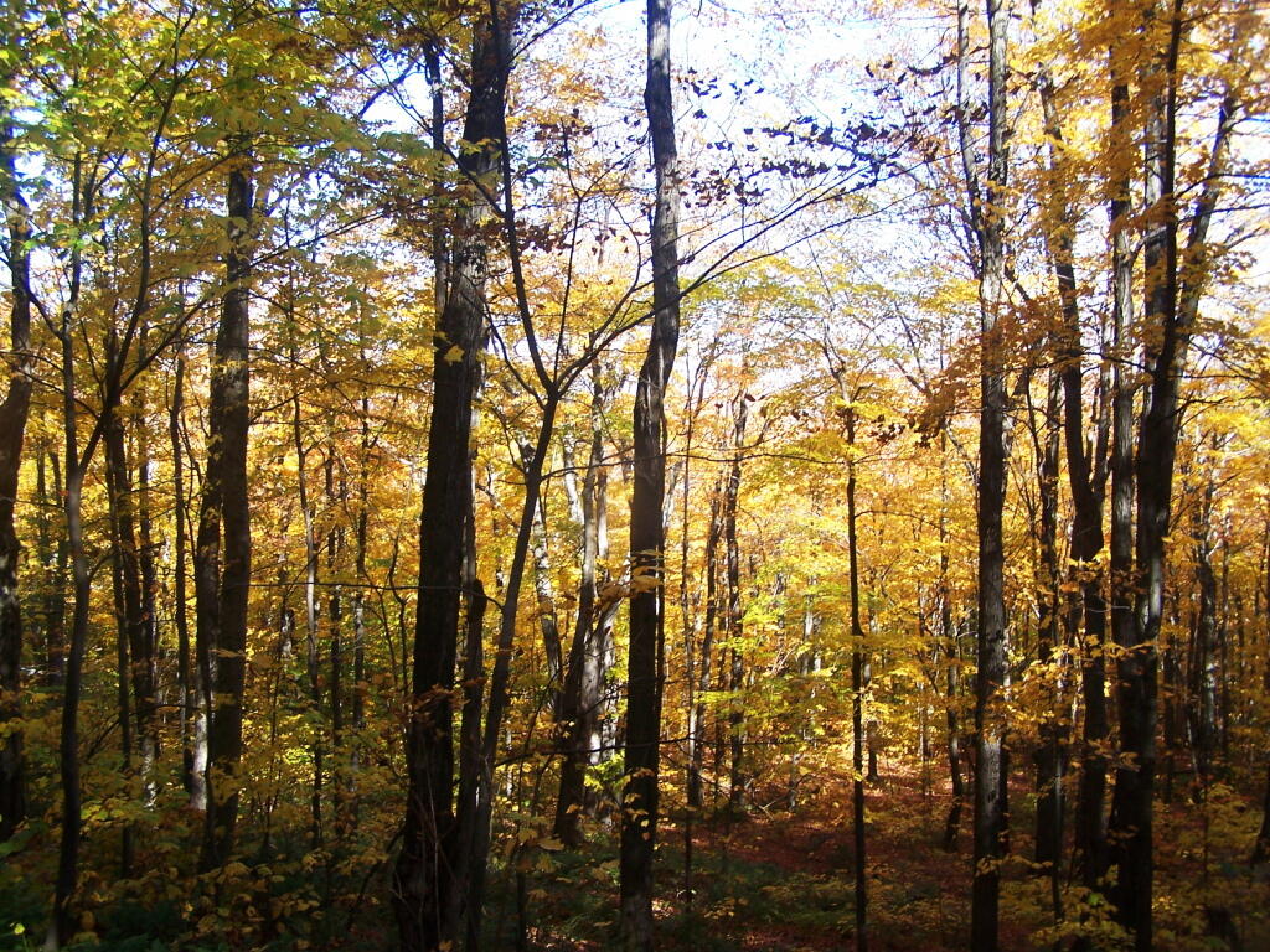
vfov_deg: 37.7
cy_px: 476
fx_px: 1394
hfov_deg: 49.0
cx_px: 635
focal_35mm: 38
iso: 80
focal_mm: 6.3
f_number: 2.8
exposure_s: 1/200
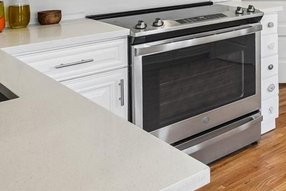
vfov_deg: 24.8
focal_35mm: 48
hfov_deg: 28.7
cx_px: 417
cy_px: -52
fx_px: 379
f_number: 8
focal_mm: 10.6
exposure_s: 1/15
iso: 800
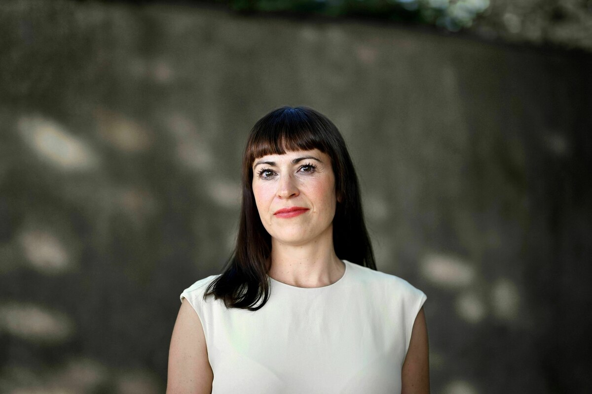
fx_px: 822
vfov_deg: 27.0
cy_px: 197
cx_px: 296
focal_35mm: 50
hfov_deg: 39.6
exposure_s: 1/4000
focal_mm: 50
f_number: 1.2
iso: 200
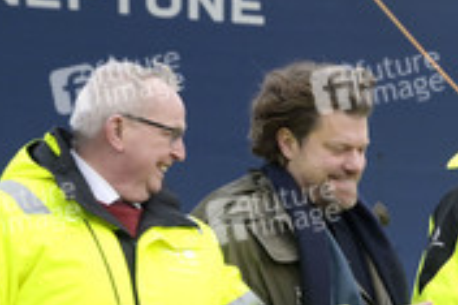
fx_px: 4385
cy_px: 279
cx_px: 569
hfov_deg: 5.9
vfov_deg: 4.0
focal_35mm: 345
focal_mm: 135
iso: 1600
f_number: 13
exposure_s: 1/400
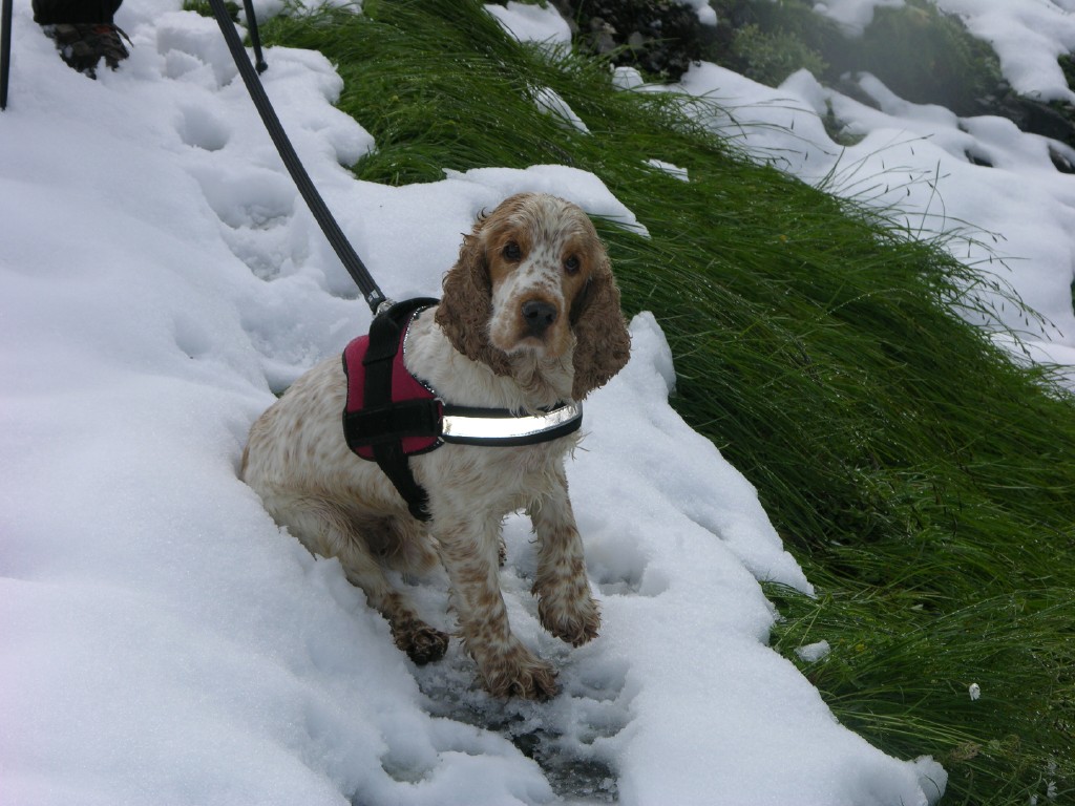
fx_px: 4348
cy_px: 403
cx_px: 538
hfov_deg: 14.1
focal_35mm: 140
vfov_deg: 10.6
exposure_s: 1/391
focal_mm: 34.7
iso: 50
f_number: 6.8
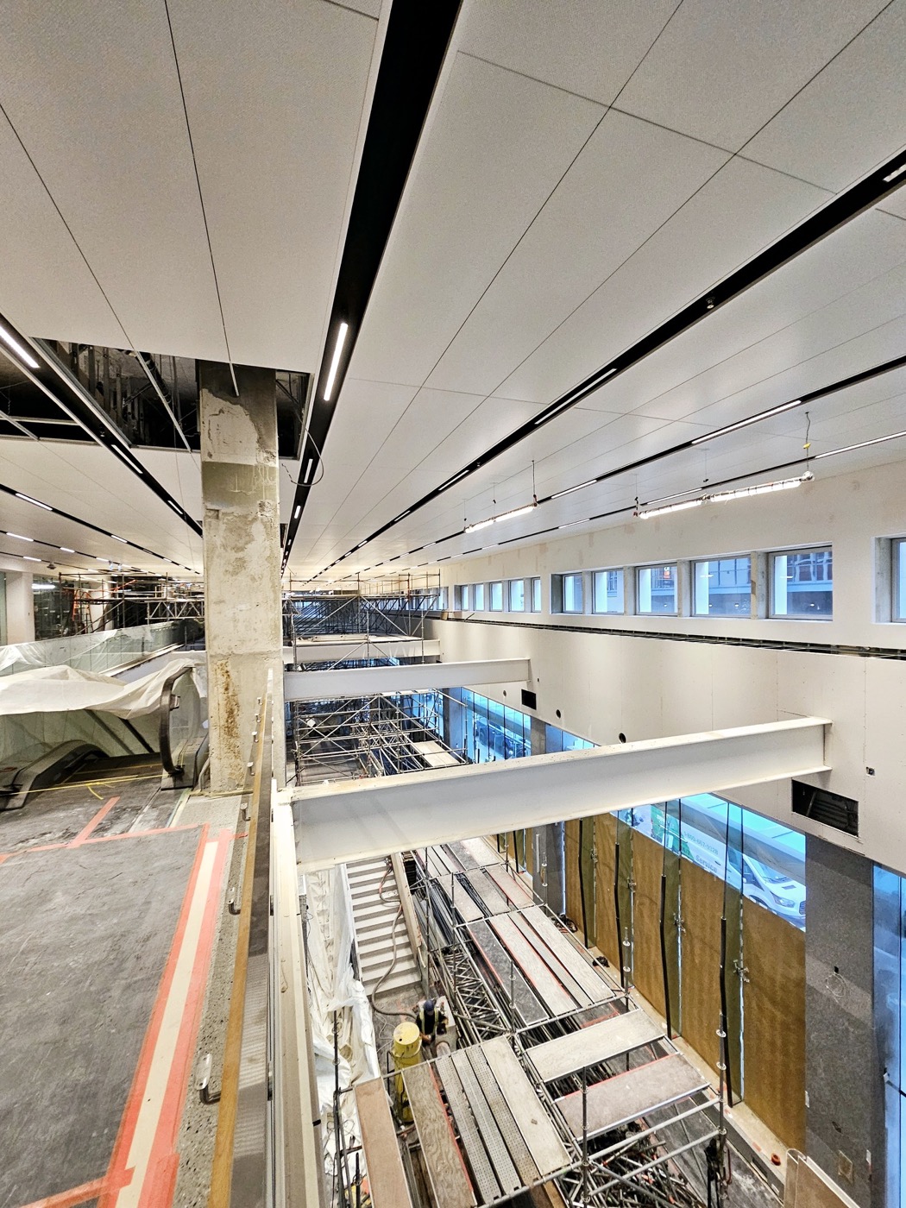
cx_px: 453
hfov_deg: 89.9
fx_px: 454
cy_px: 604
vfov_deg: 106.2
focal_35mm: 13
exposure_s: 1/77.5
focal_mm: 2.2
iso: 320
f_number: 2.2
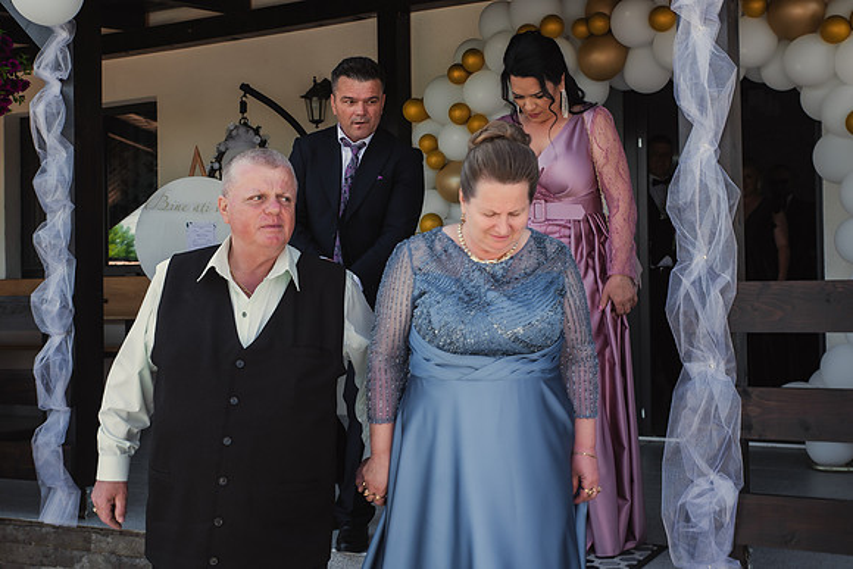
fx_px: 1095
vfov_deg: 29.1
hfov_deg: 42.5
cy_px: 280
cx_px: 469
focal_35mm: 46
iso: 200
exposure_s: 1/125
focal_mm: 42
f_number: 5.6
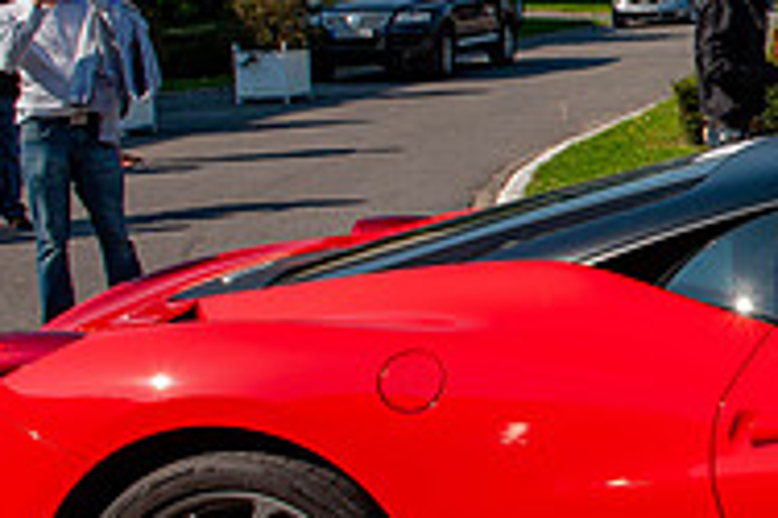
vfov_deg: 17.8
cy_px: 126
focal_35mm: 76
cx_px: 1090
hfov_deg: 22.8
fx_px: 1641
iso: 400
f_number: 11
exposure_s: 1/500
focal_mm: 24
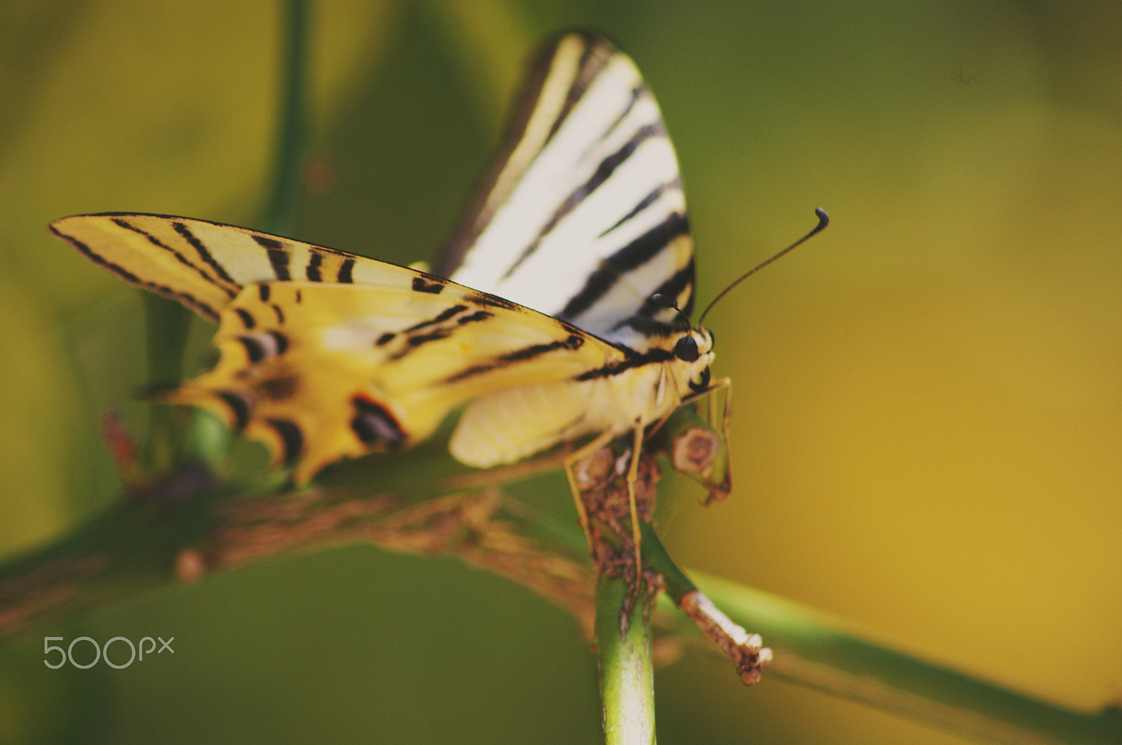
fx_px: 14009
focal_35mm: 450
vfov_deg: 3.0
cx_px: 561
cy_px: 372
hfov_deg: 4.6
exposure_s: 1/320
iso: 200
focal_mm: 300
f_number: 7.1
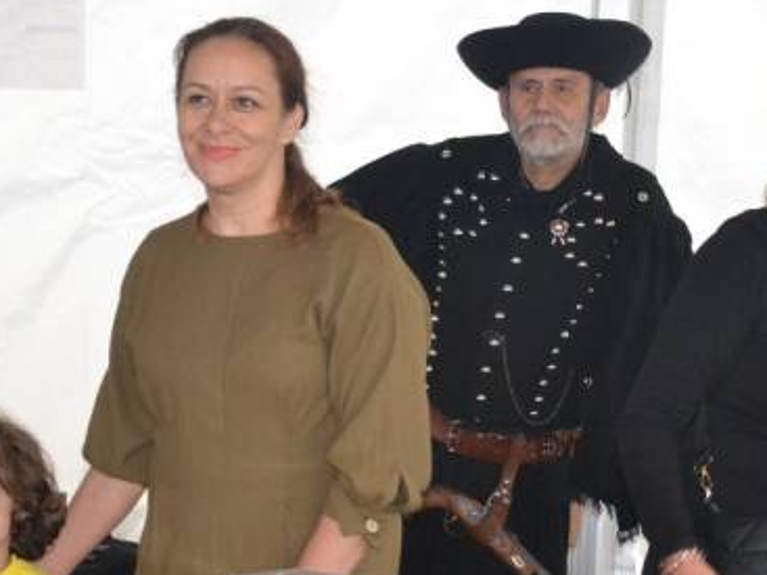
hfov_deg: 17.9
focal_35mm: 110
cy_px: 453
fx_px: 2438
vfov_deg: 13.4
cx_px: 376
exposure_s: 1/60
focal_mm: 35
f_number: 4.5
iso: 2200
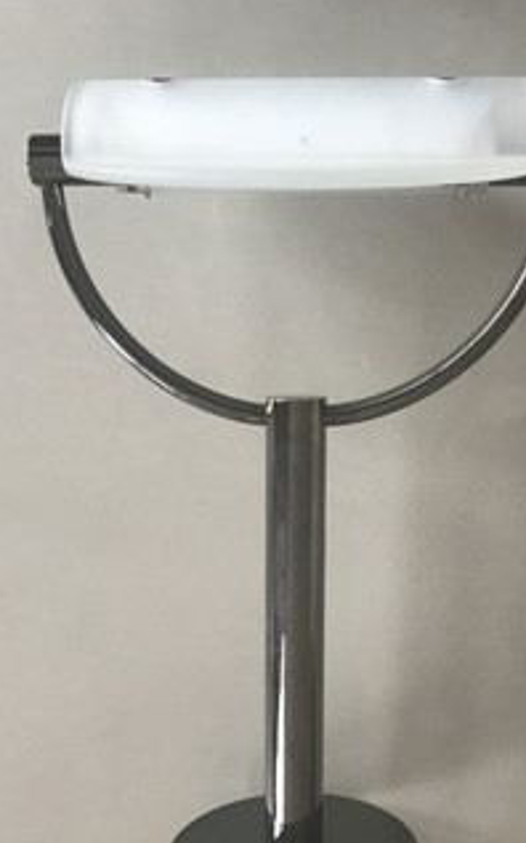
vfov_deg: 41.7
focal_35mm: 48
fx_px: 1101
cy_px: 481
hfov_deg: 26.9
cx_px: 276
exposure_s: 1/33
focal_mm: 3.99
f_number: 1.8
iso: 40
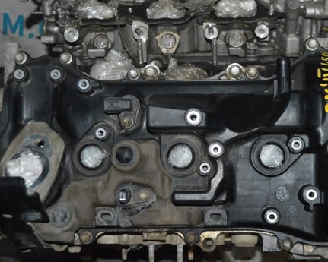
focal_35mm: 65
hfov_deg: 29.2
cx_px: 188
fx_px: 628
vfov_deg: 23.6
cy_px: 136
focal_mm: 31
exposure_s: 1/60
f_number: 4.2
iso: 3200
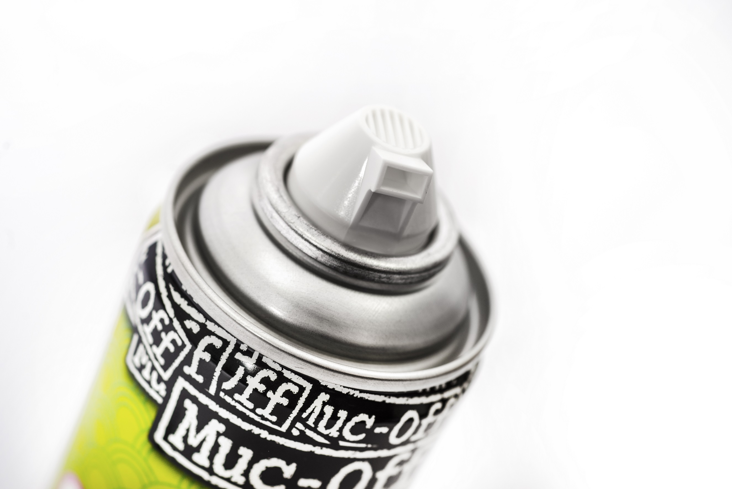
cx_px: 366
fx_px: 1220
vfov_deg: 22.6
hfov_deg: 33.4
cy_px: 244
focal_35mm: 60
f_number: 7.1
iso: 100
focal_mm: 60
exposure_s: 1/125
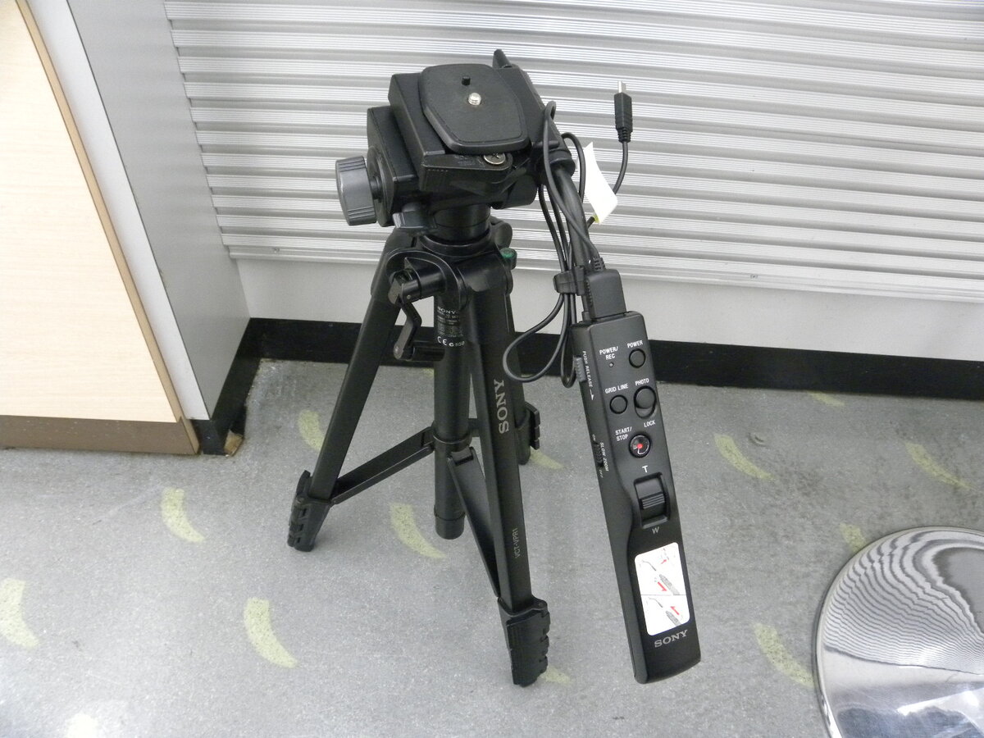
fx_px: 739
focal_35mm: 26
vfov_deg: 53.1
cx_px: 492
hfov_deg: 67.3
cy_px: 369
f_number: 4.5
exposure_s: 1/30
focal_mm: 4.6
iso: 400
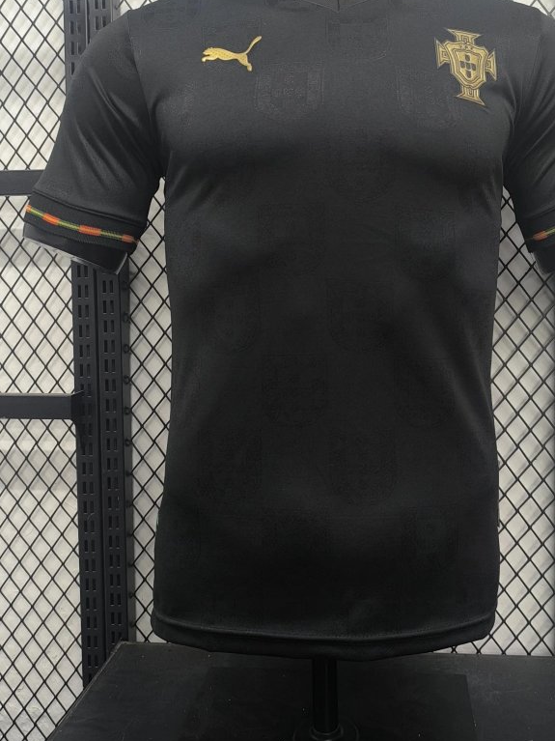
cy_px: 303
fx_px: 684
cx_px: 340
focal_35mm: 32
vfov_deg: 56.5
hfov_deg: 43.9
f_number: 1.65
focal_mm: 6.14
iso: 640
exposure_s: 1/50
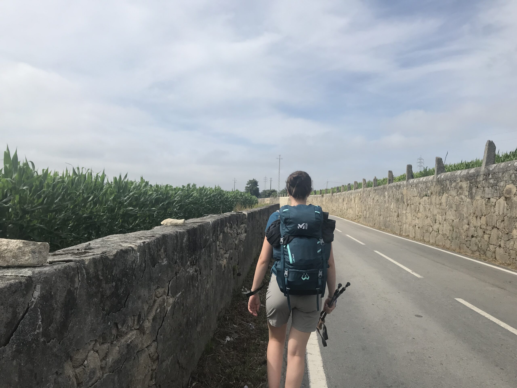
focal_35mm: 28
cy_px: 194
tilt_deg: -2.4
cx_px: 258
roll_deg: -1.2
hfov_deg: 63.4
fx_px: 418
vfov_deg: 49.7
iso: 20
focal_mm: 3.99
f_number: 1.8
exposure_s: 1/2398
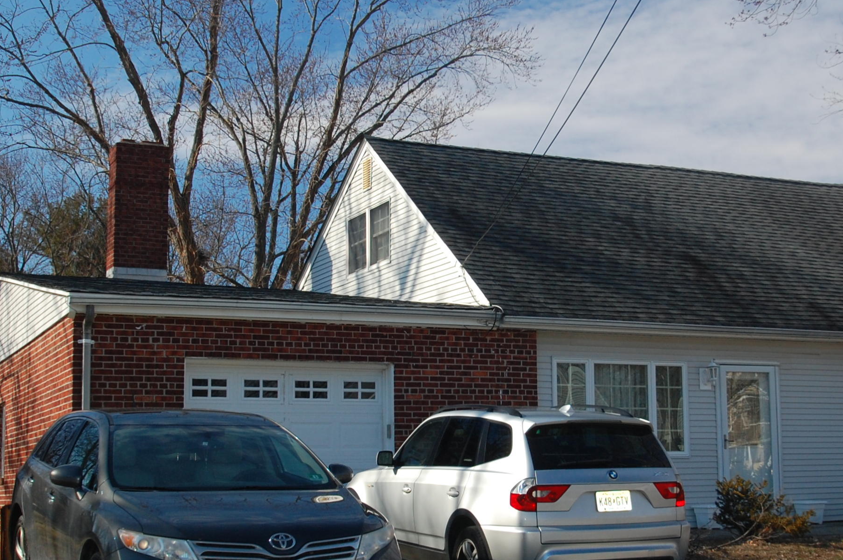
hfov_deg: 33.3
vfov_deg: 22.6
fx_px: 1403
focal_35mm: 60
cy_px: 316
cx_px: 522
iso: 400
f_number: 8
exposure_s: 1/250
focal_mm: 24
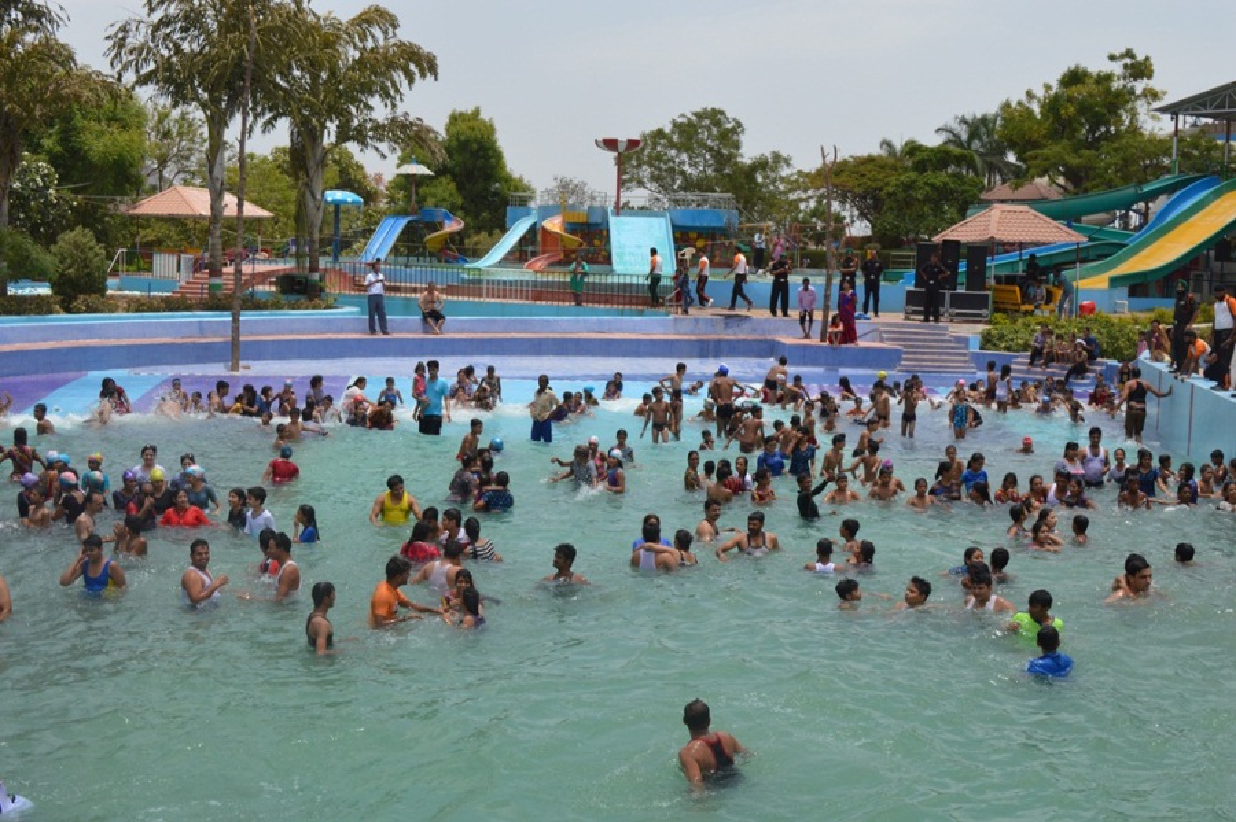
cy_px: 411
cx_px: 618
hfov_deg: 43.6
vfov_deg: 29.8
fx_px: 1544
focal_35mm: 45
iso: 100
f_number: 9
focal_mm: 30
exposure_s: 1/320
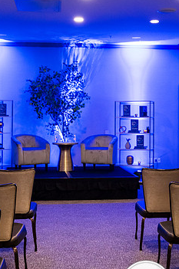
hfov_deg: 32.5
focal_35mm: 41
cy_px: 163
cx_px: 82
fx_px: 307
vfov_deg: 47.2
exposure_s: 1/200
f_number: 4
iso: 4000
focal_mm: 32
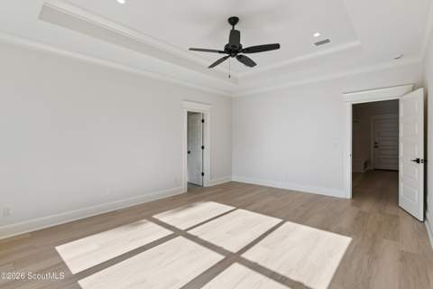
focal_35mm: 17
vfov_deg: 70.4
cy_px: 144
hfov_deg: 93.3
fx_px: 204
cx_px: 216
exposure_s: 1/160
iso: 250
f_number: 8
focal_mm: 17
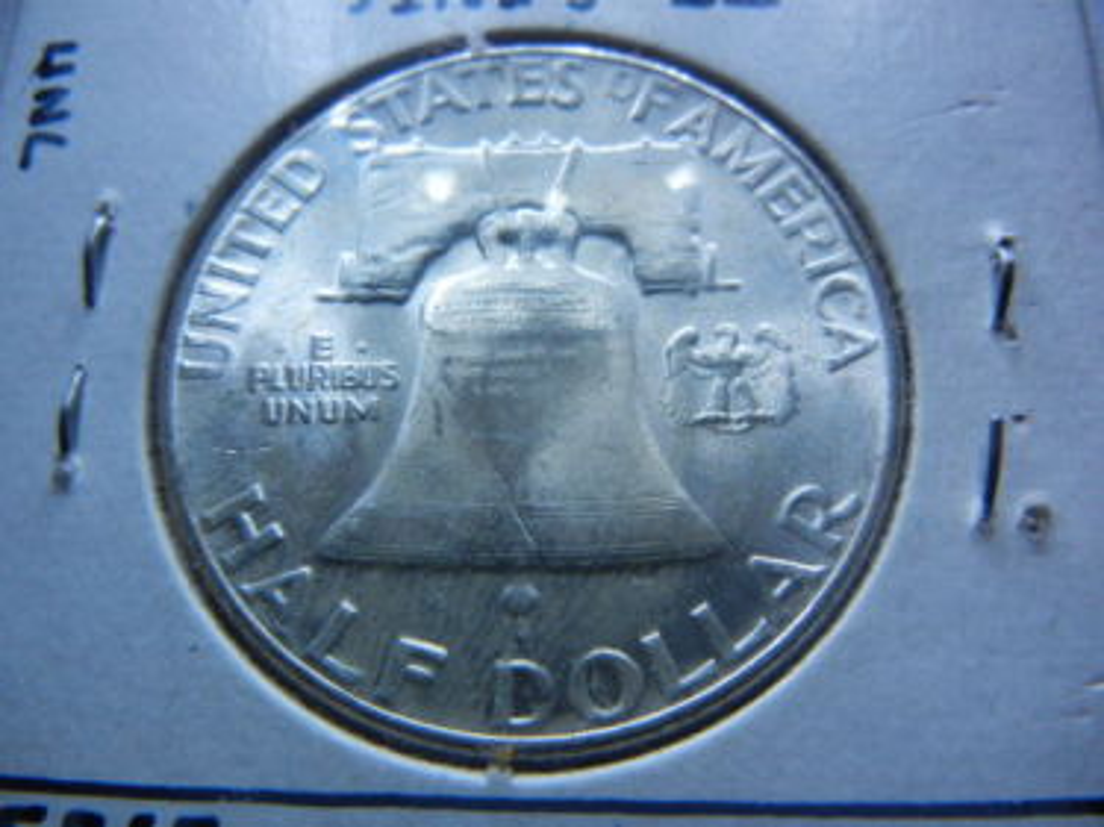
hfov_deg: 60.0
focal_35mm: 30
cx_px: 552
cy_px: 414
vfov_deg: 46.8
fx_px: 956
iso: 160
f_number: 3.5
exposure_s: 1/407
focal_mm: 5.4
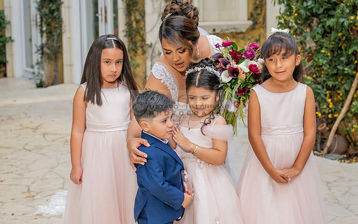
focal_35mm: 78
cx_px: 173
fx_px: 761
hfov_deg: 26.5
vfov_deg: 16.7
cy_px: 104
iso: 200
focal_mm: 70
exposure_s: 1/200
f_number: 5
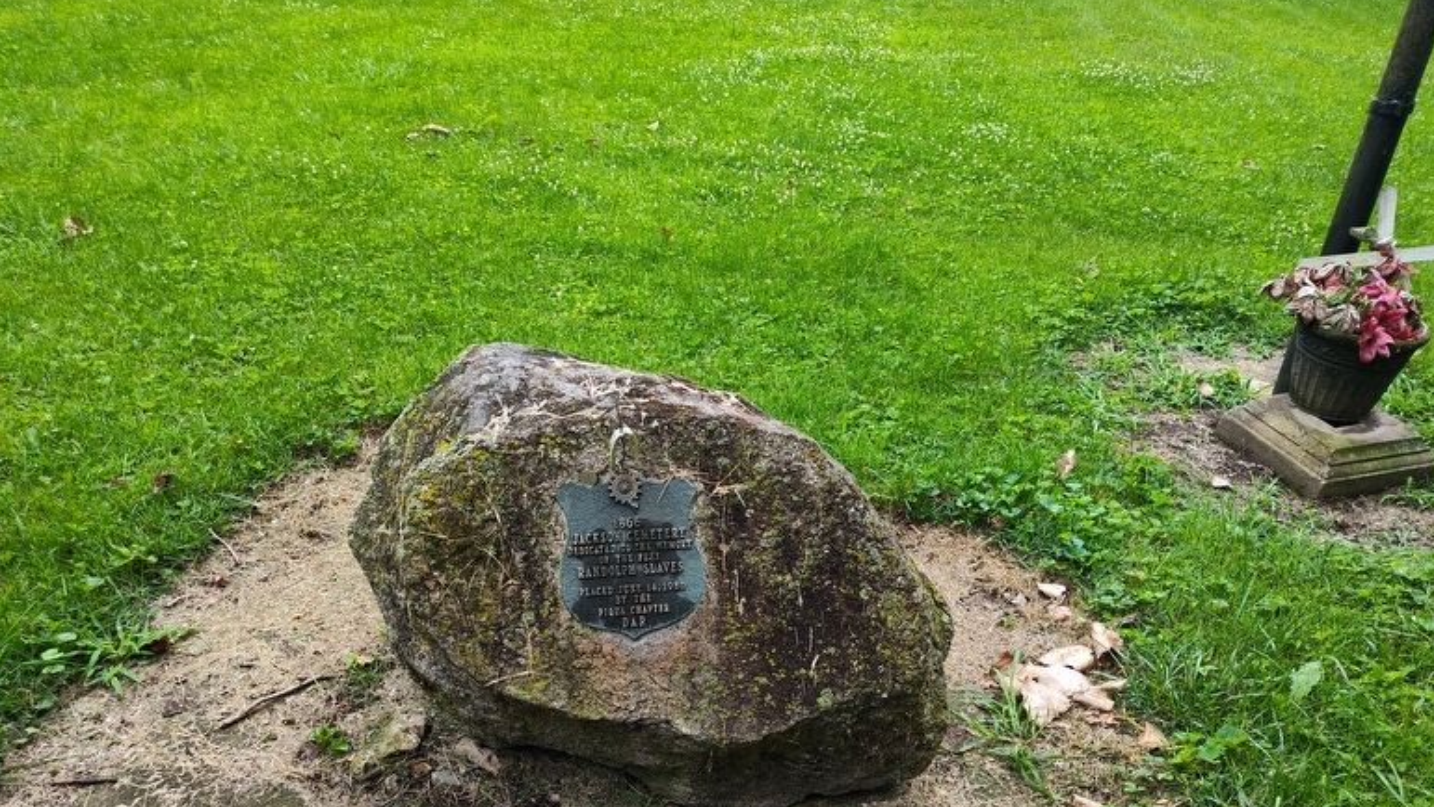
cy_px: 547
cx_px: 727
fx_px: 989
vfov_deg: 43.7
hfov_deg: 71.9
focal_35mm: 26
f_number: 1.8
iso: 134
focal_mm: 5.56
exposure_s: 1/200
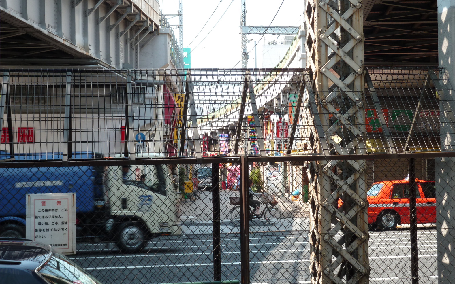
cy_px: 138
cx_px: 229
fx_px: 893
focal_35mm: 72
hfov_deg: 28.6
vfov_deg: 18.1
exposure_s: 1/125
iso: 80
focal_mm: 11
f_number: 4.1
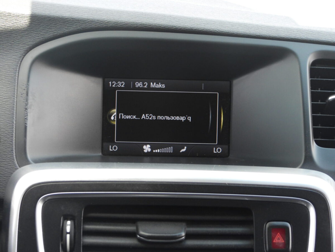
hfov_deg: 17.1
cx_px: 168
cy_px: 126
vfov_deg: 12.9
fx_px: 1113
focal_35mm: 115
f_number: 4
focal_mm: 20.7
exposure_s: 1/60
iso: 360
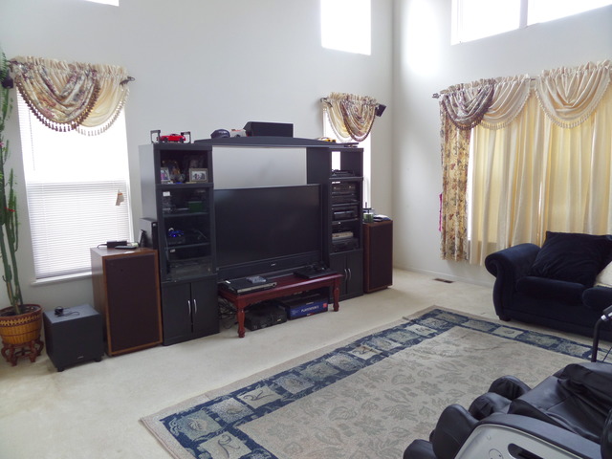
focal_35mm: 24
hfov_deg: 71.6
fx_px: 424
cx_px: 306
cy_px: 230
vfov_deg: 56.8
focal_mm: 4
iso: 160
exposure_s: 1/30
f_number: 3.2
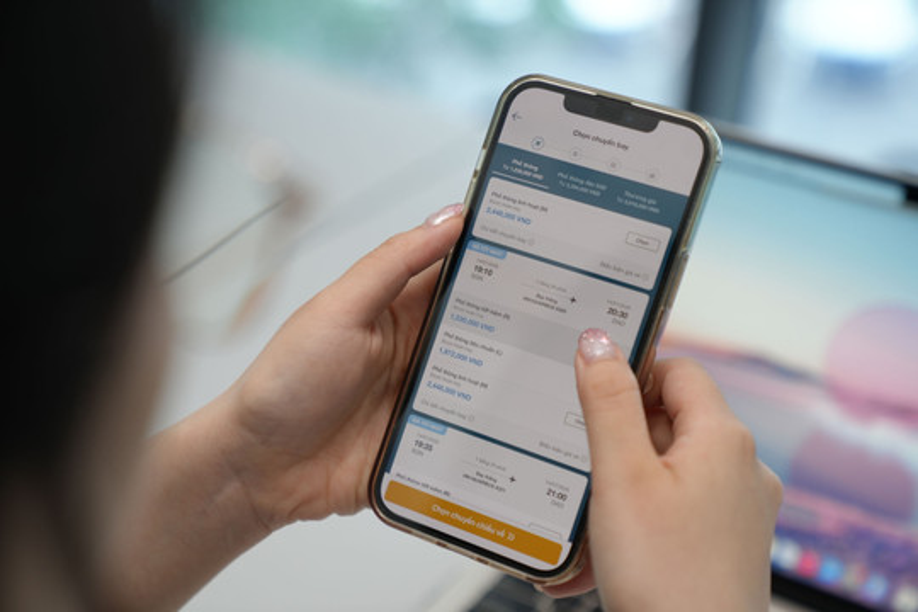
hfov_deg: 28.8
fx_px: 1785
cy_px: 306
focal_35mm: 70
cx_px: 459
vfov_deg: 19.5
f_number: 3.2
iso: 400
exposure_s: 1/200
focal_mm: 70
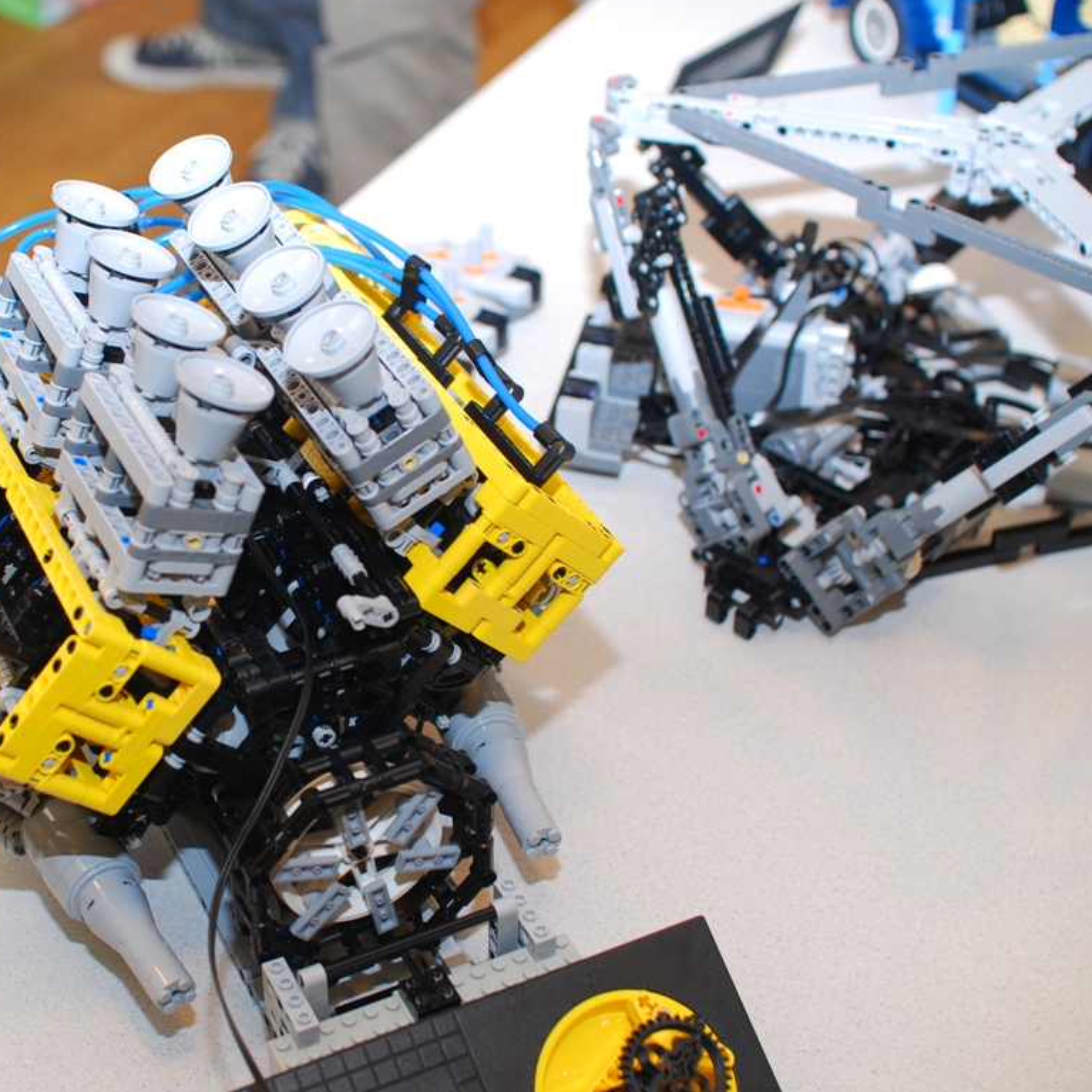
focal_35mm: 58
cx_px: 329
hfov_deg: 29.3
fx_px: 2070
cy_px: 540
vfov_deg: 29.6
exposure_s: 1/30
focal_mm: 30
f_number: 4
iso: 100
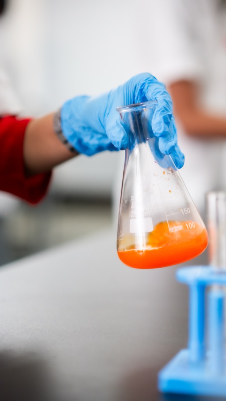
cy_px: 200
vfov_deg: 26.8
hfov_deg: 15.2
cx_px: 178
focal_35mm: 79
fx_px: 841
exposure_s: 1/400
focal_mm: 50
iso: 320
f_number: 1.4
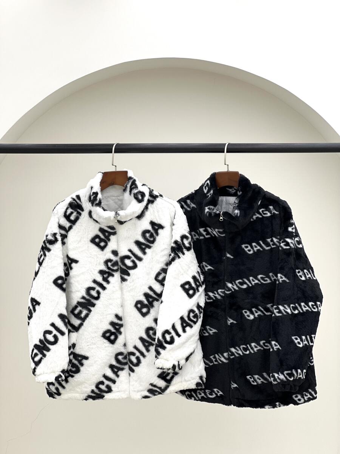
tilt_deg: -0.2
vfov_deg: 25.3
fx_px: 1008
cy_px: 227
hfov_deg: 19.1
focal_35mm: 77
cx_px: 170
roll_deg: +0.6
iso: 25
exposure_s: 1/100
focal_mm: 9
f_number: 2.8
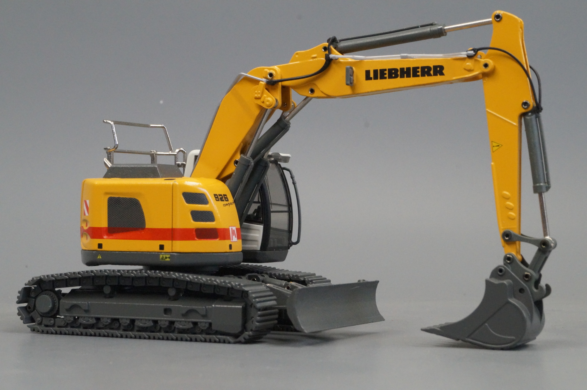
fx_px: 1344
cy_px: 195
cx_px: 294
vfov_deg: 16.5
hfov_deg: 24.6
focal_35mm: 82
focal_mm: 55
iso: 3200
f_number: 18
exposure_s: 1/25
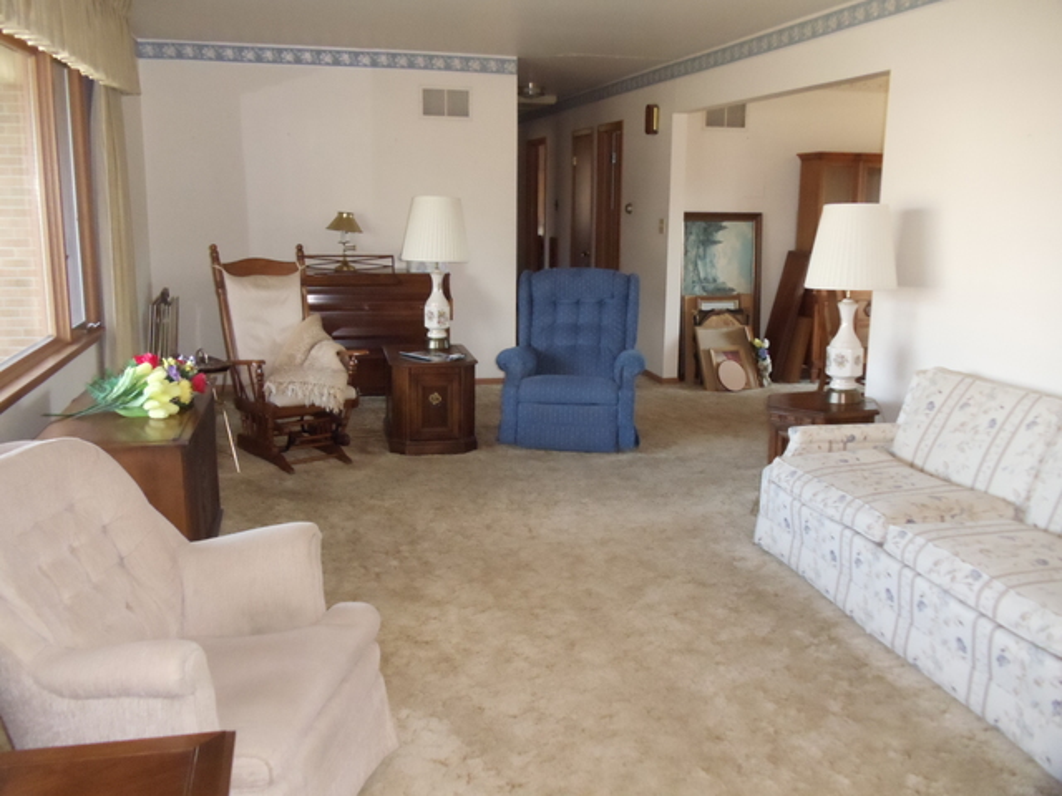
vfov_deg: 32.9
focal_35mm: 44
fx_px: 1350
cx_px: 531
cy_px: 398
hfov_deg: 42.9
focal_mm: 6
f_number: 3.5
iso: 400
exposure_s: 1/30
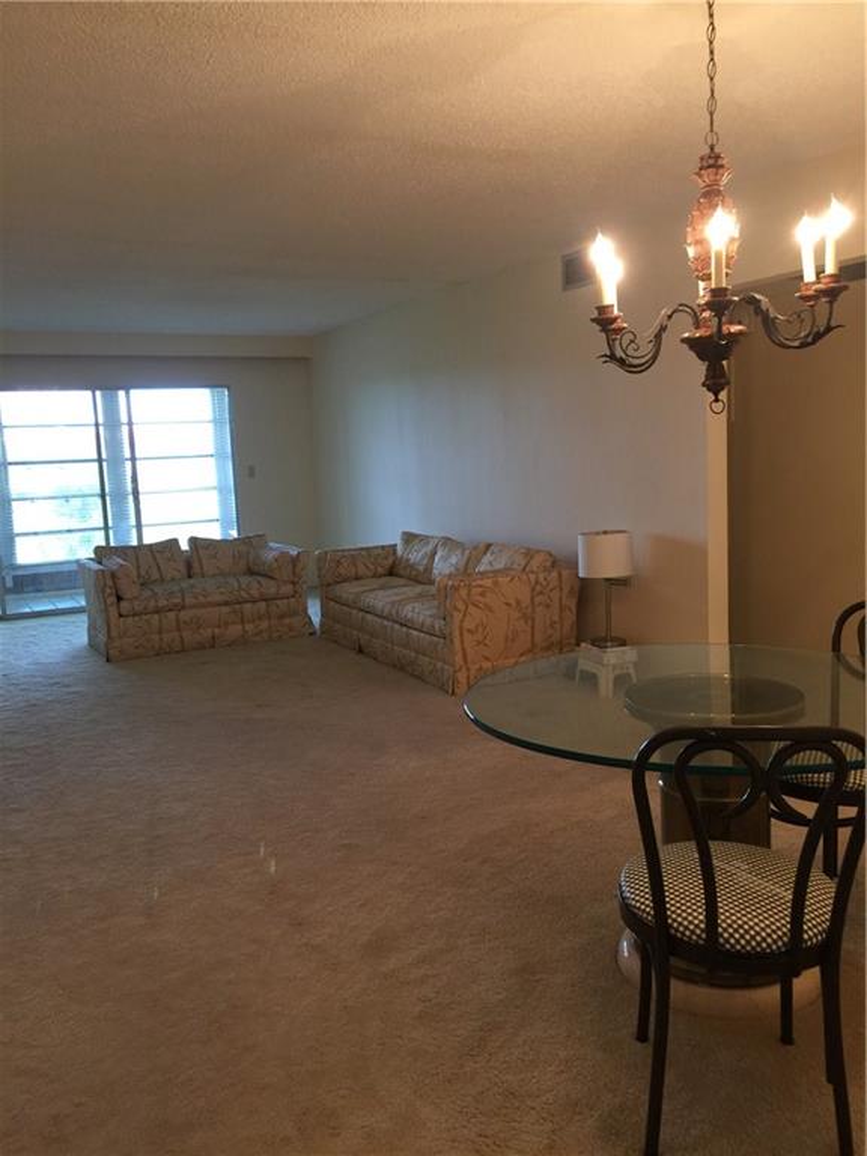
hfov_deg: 48.2
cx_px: 434
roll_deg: +3.3
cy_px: 578
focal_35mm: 29
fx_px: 968
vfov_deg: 61.7
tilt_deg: -11.3
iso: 32
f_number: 2.2
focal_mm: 4.15
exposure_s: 1/15
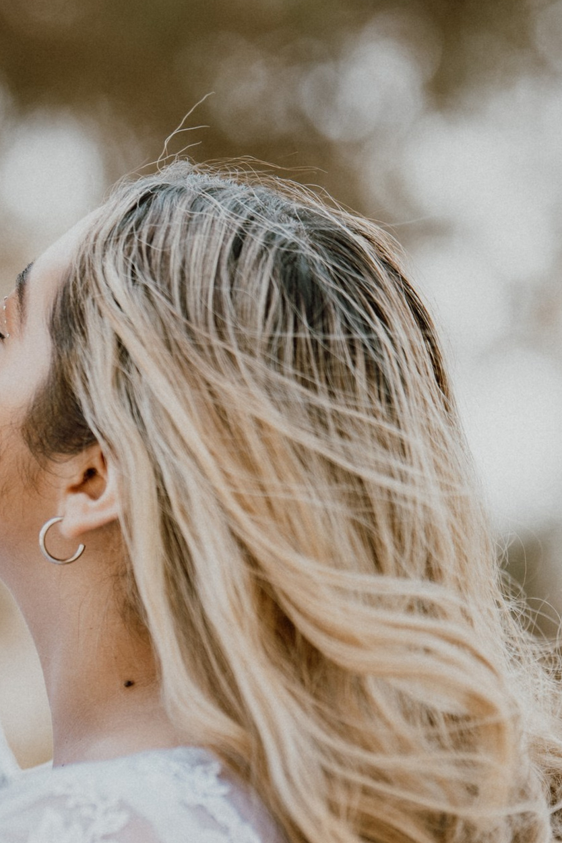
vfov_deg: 7.9
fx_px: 6111
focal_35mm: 261
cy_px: 587
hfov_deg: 5.2
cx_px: -92
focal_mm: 85
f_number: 1.4
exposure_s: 1/640
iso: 100
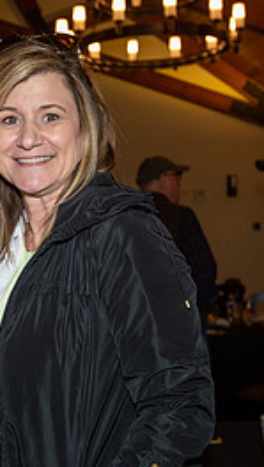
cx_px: 4
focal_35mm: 69
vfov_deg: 30.4
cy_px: 299
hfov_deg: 17.2
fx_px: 857
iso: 400
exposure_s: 1/200
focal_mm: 30
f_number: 4.5
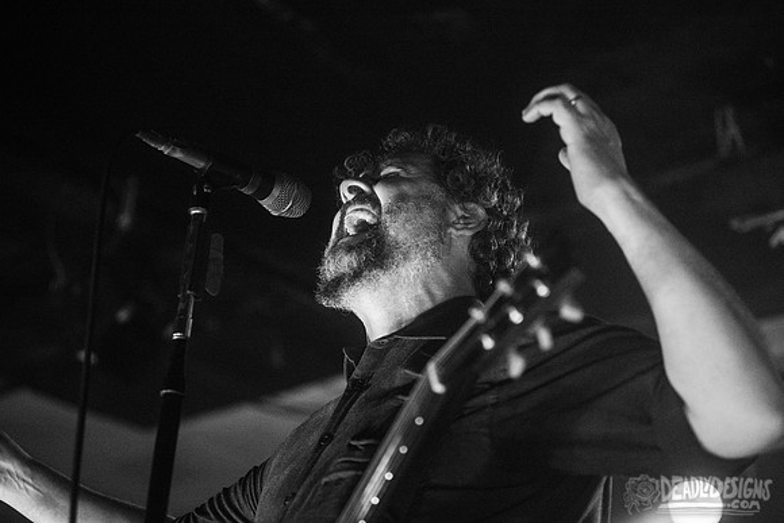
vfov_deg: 17.1
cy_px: 262
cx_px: 392
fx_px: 1743
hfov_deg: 25.4
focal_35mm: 80
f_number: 3.2
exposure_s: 1/125
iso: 3200
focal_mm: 80
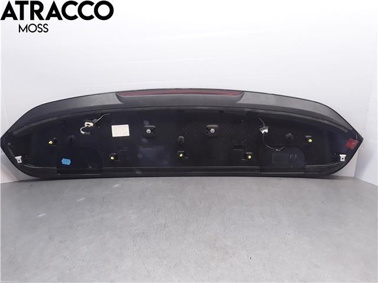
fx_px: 306
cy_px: 142
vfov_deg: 49.7
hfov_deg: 63.4
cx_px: 189
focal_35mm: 28
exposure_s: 1/117
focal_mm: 2.91
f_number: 1.9
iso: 100
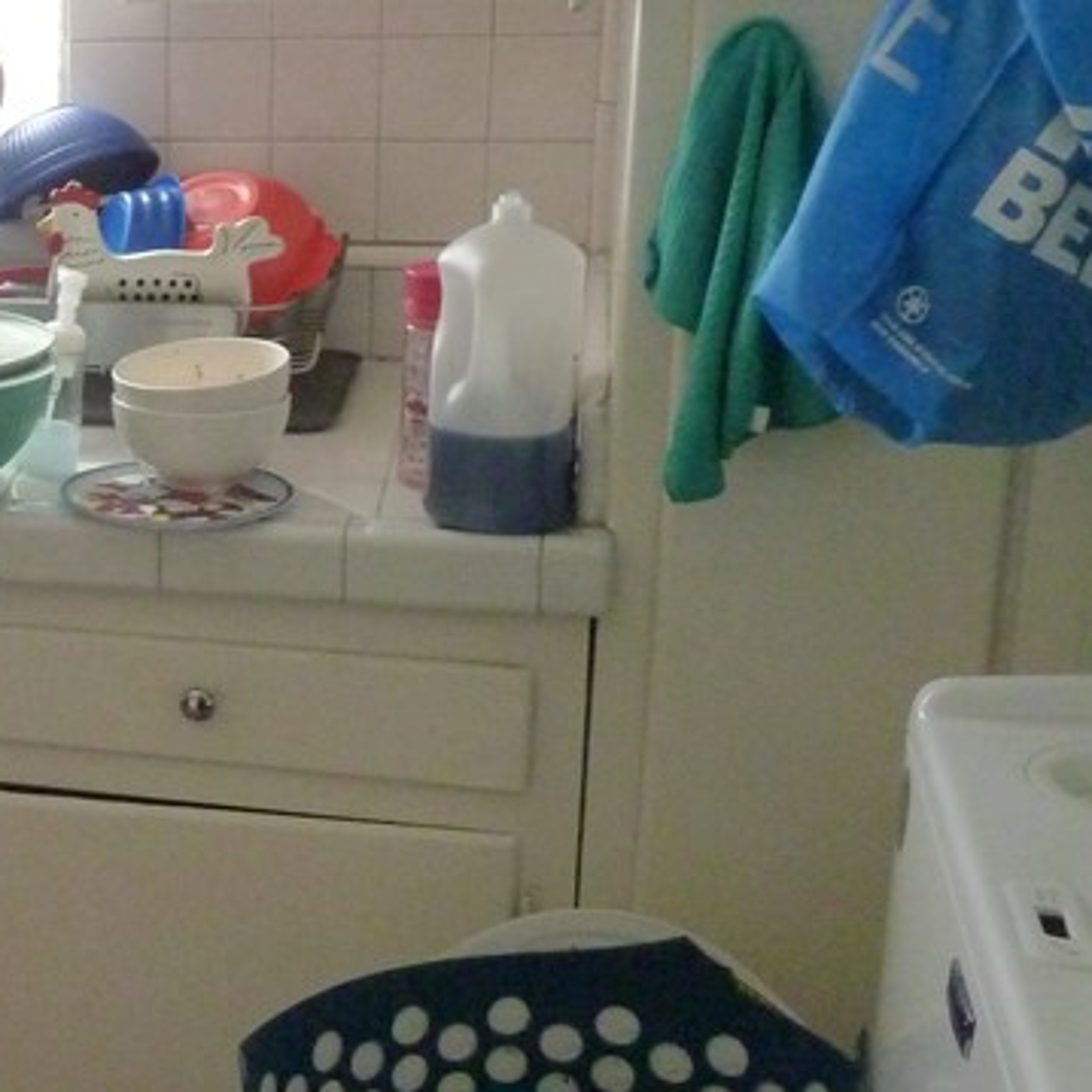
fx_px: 2248
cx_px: -429
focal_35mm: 63
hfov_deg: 23.3
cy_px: 462
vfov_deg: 27.3
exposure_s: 1/125
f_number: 3.3
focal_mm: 4.1
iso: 500
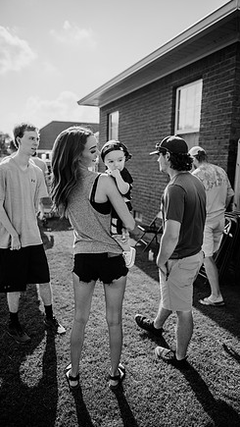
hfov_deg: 44.4
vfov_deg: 71.9
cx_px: 116
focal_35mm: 26
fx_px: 294
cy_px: 219
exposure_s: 1/2500
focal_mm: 24
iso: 100
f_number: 2.2
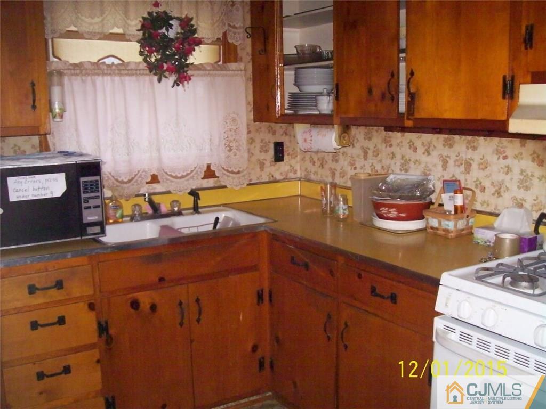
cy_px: 204
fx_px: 568
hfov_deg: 51.4
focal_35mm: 36
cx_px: 273
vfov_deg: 39.7
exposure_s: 1/64
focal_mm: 6
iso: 160
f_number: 2.7
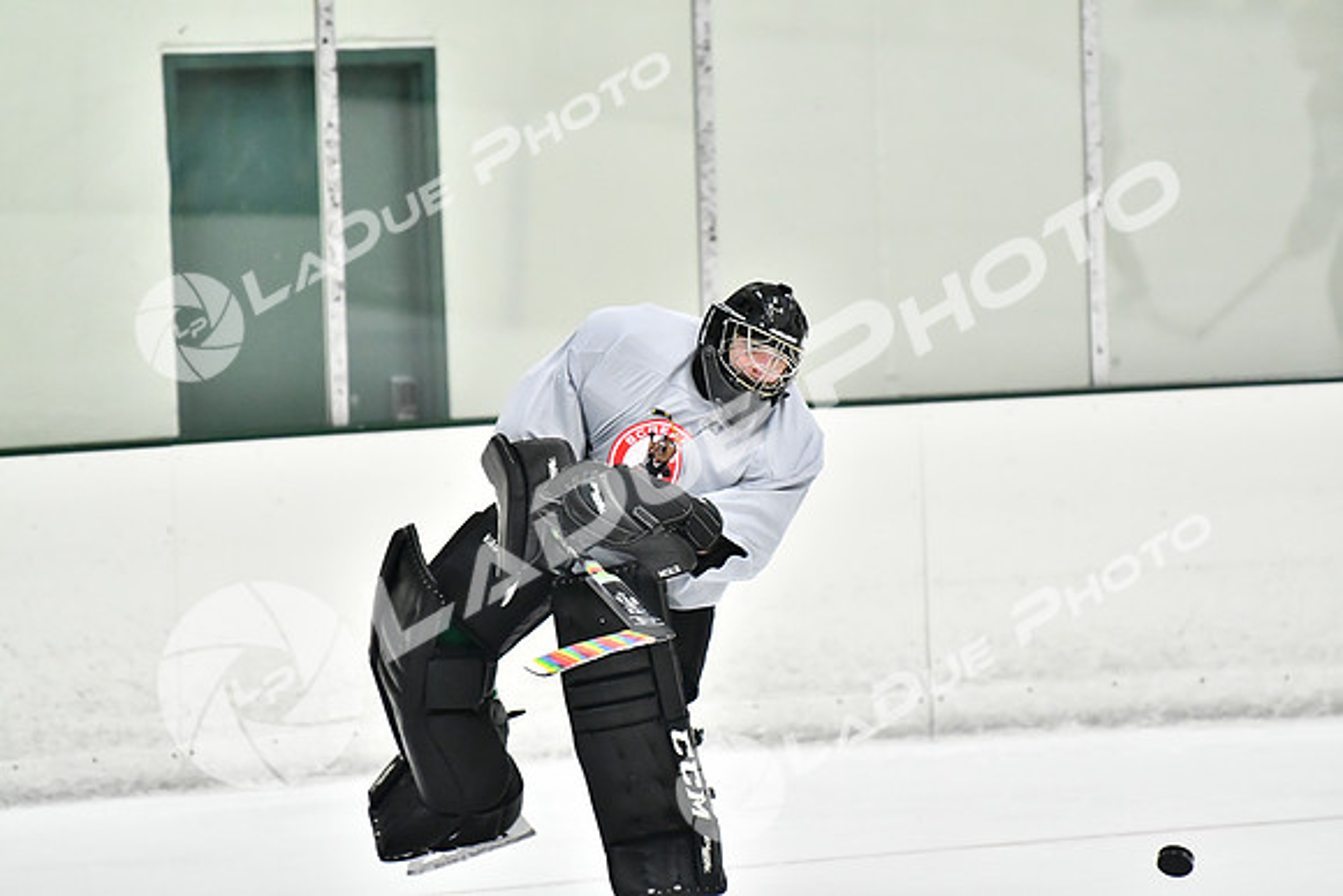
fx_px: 11194
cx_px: 672
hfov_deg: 6.9
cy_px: 448
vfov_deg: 4.6
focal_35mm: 300
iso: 6400
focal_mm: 200
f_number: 2.8
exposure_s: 1/1250
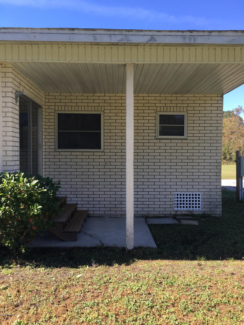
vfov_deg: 61.7
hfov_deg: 48.2
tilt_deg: -0.8
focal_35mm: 29
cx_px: 122
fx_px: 273
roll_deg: -0.6
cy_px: 162
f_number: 2.2
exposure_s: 1/450
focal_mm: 4.15
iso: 25
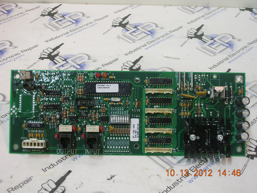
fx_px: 430
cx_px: 128
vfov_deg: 25.2
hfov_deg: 33.3
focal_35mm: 58
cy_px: 96
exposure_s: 1/4.1
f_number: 3.5
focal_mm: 9.7
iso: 67
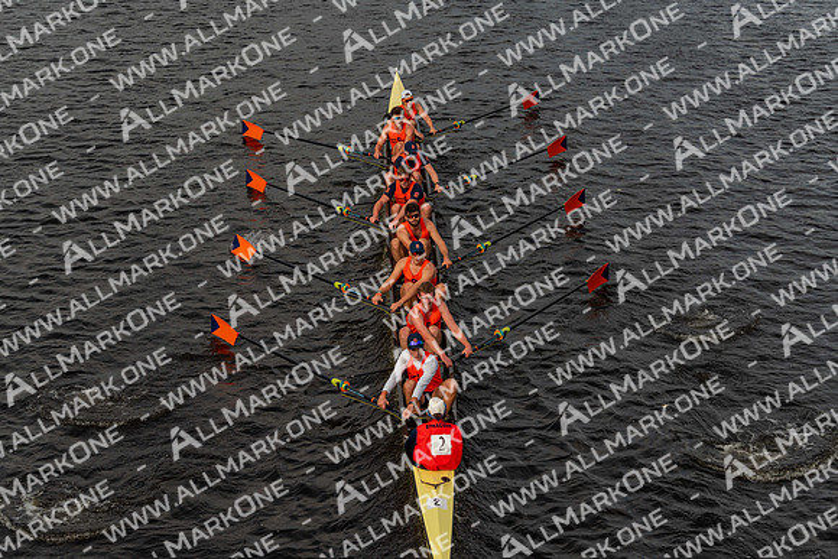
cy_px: 280
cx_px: 419
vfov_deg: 19.5
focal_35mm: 70
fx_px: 1630
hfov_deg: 28.8
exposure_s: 1/2500
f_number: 5
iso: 400
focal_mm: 70
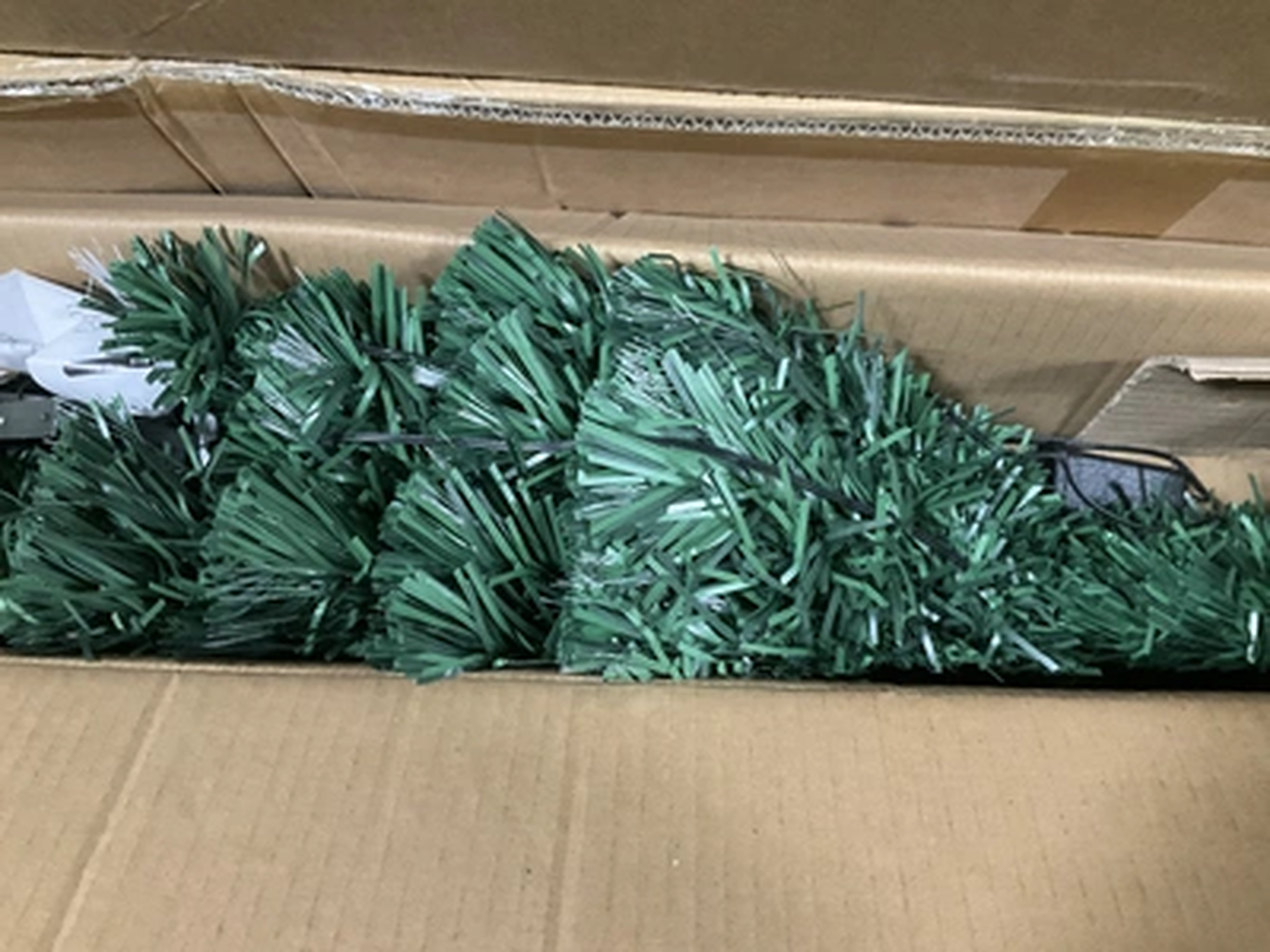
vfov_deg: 48.2
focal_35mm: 29
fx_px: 1064
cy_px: 476
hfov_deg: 61.7
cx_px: 635
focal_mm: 3
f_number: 1.8
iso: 500
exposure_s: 1/30
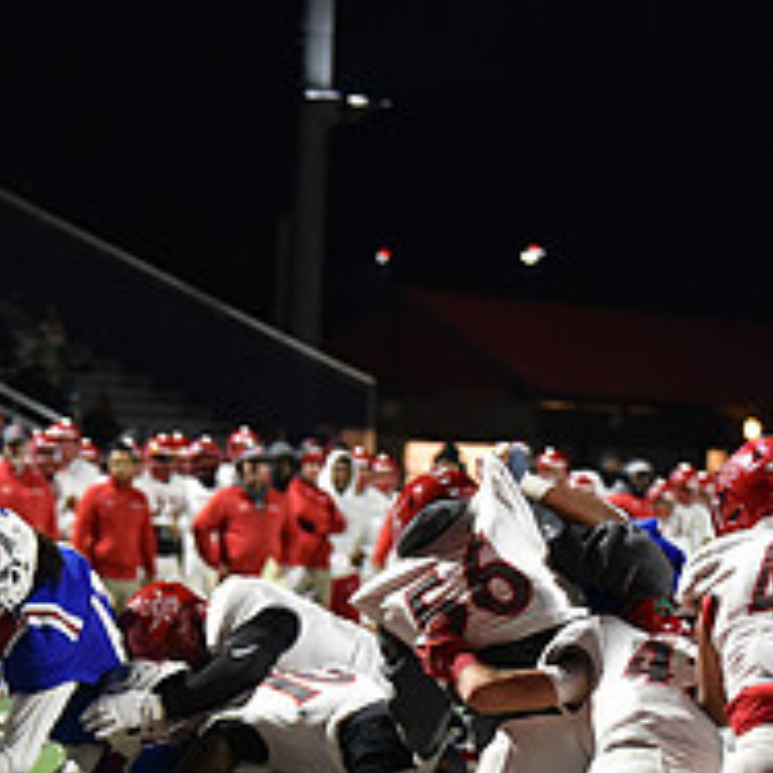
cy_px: 734
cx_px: 219
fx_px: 6139
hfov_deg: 7.2
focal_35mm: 243
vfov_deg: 7.2
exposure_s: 1/500
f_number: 2.8
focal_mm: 92
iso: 5000
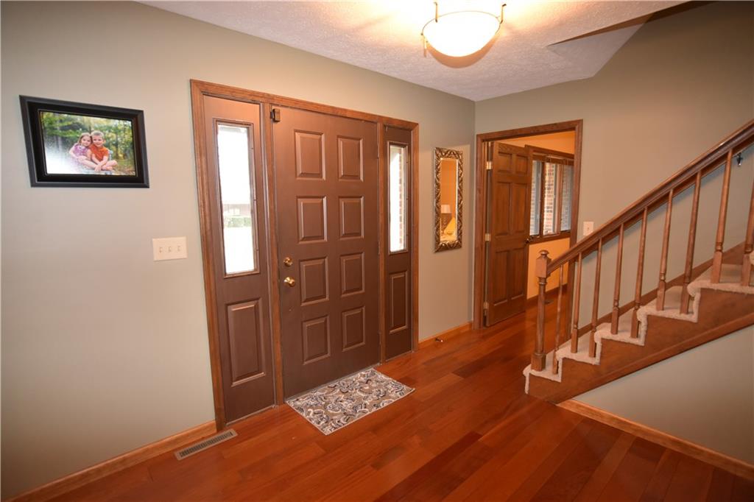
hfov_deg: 95.0
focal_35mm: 16
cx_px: 377
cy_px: 251
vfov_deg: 72.0
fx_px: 345
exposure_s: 1/60
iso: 1000
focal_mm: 11
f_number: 2.8
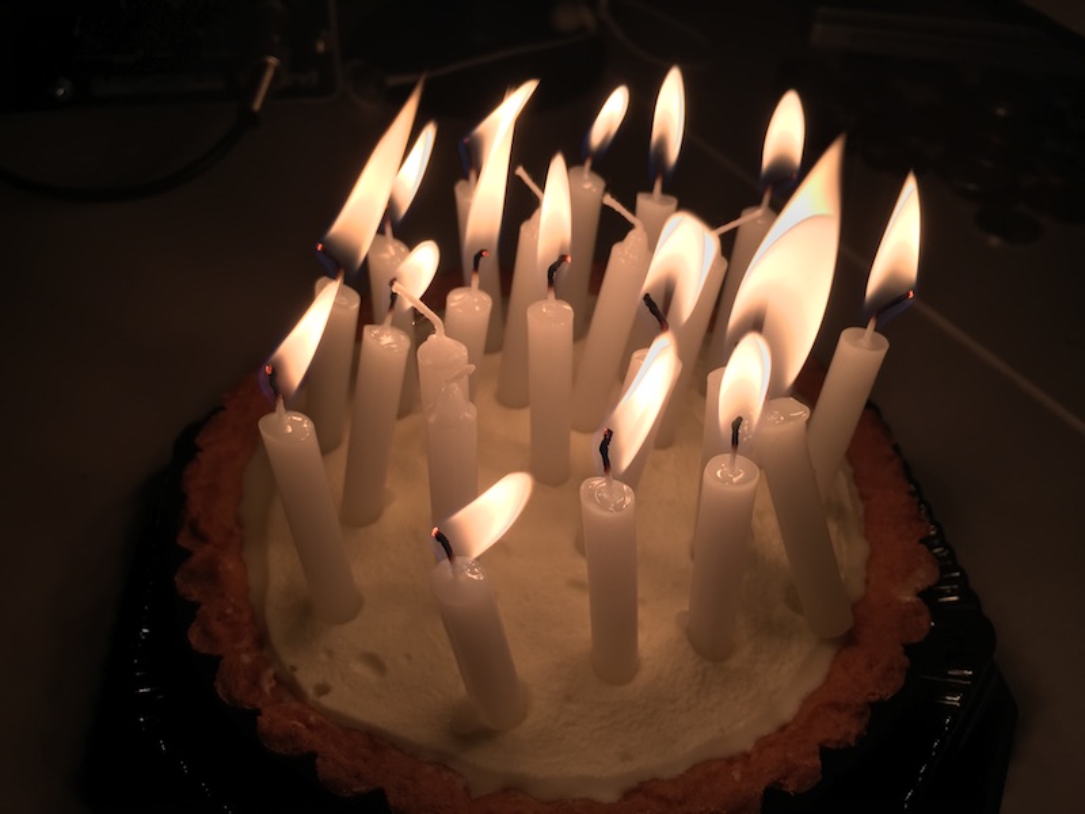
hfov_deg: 61.7
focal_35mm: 29
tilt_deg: -44.8
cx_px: 542
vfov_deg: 48.2
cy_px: 407
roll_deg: -0.8
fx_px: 909
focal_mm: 4.15
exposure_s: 1/254
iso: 25
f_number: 2.2
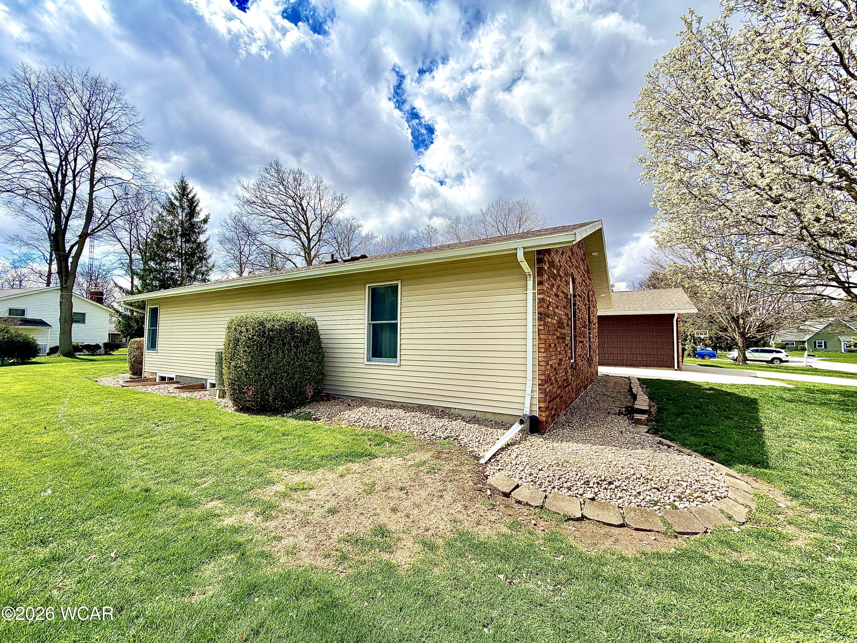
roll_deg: -0.5
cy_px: 322
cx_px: 428
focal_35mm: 14
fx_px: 347
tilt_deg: +2.6
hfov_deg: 102.1
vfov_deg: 85.7
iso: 20
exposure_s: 1/1068
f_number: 2.2
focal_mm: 2.22
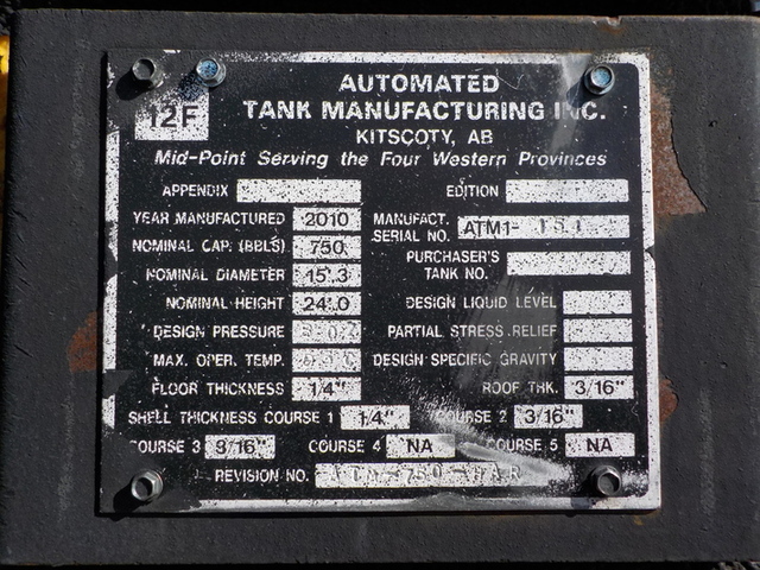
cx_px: 380
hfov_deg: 60.0
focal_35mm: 30
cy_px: 285
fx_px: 659
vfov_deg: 46.8
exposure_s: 1/1600
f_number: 3.3
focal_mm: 4.1
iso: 125
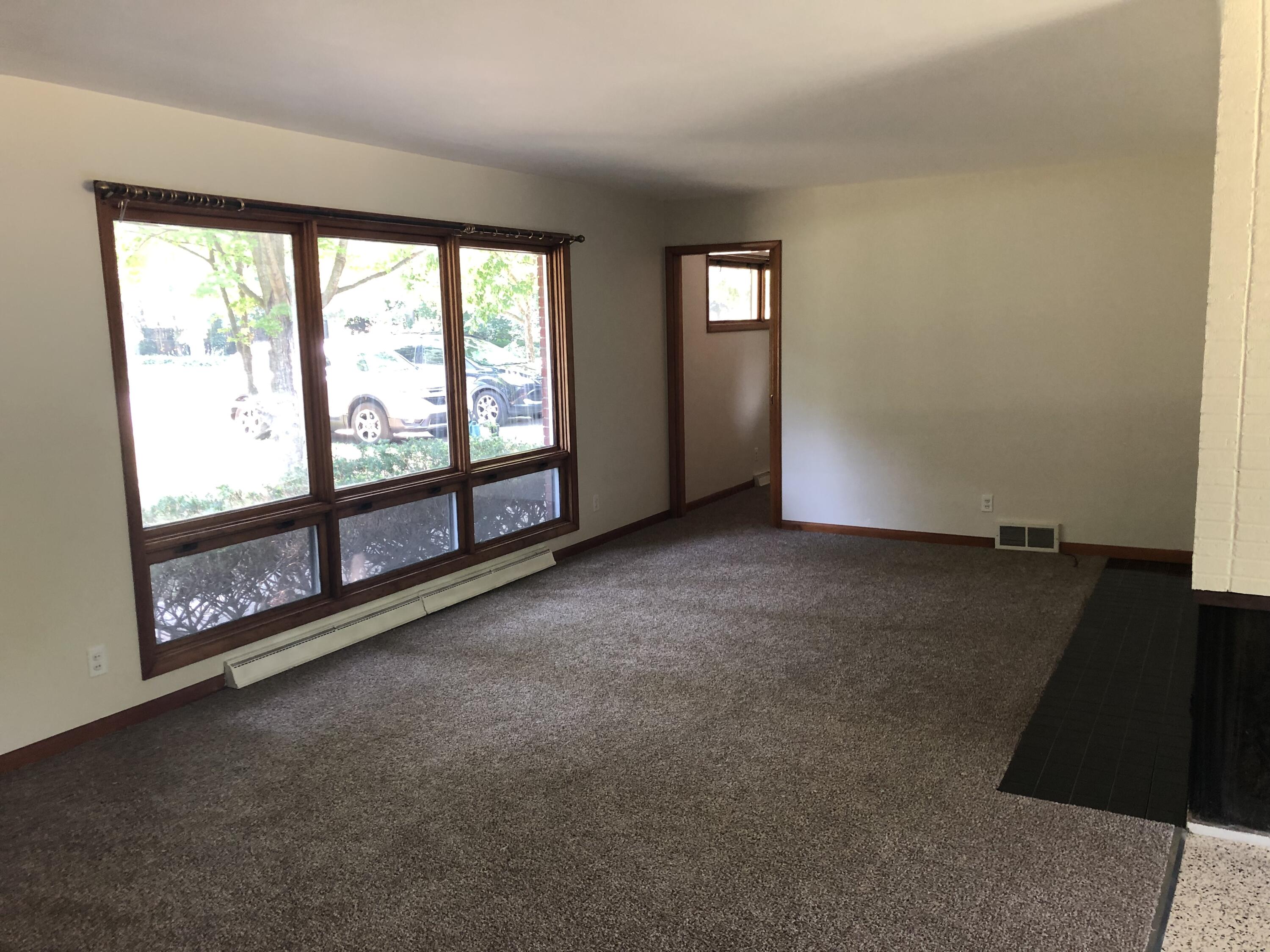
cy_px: 476
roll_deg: +1.7
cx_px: 635
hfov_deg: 63.4
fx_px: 1027
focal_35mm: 28
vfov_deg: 49.7
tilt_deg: -7.9
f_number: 1.8
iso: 40
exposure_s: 1/17
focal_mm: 3.99
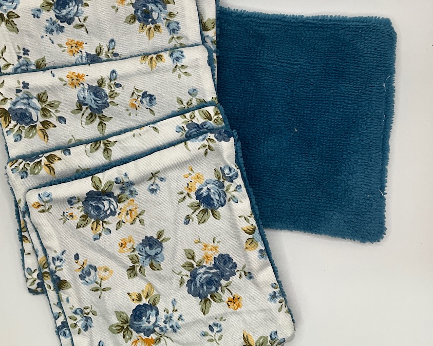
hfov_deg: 42.8
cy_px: 150
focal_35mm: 43
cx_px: 193
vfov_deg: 34.8
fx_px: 551
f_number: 1.8
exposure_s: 1/122
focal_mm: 3
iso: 32
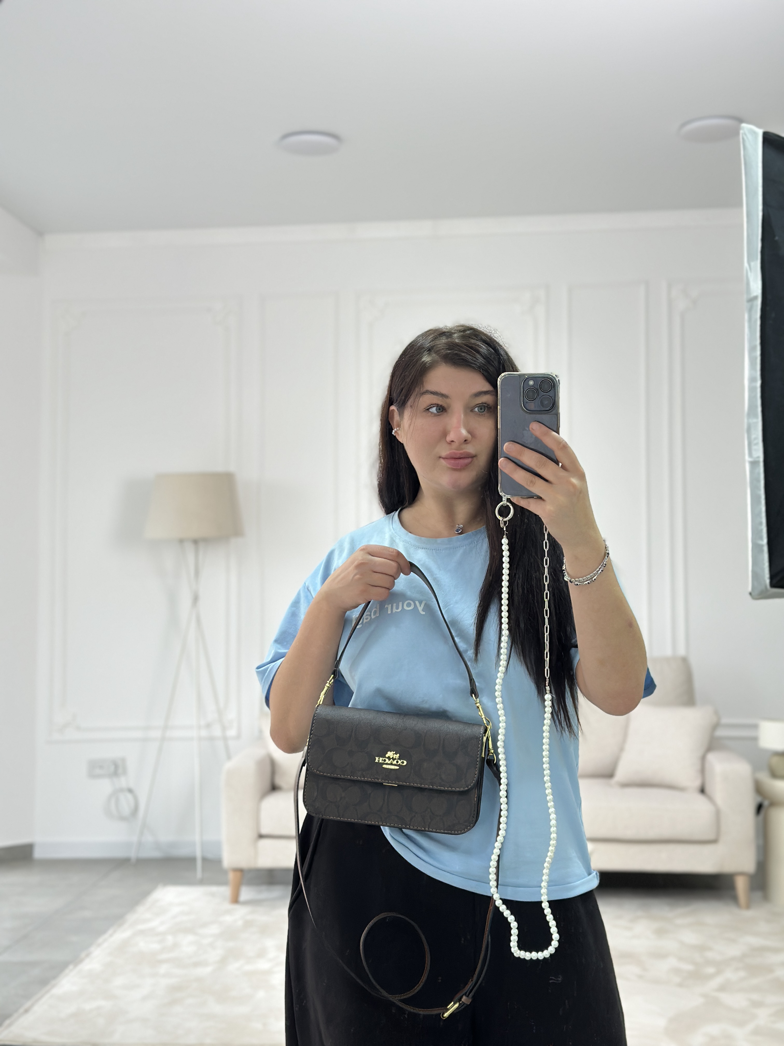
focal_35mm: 48
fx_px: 1450
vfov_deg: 39.7
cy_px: 523
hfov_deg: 30.3
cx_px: 392
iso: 125
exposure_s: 1/139
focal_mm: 6.86
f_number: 1.78
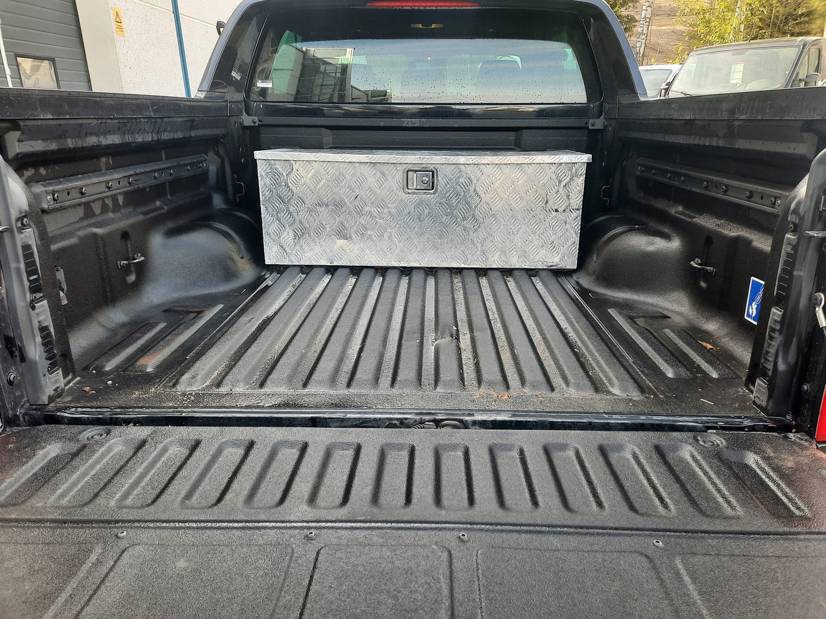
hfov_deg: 69.4
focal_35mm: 25
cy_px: 310
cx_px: 413
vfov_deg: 54.9
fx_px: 597
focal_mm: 4.6
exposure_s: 1/100
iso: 50
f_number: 2
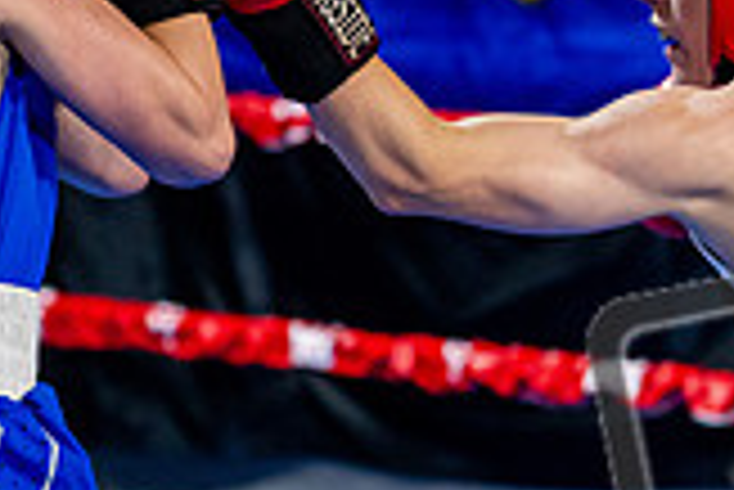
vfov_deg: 5.5
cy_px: 375
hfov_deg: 8.2
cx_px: 599
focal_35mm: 249
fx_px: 5081
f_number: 2
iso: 4000
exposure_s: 1/1000
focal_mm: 70
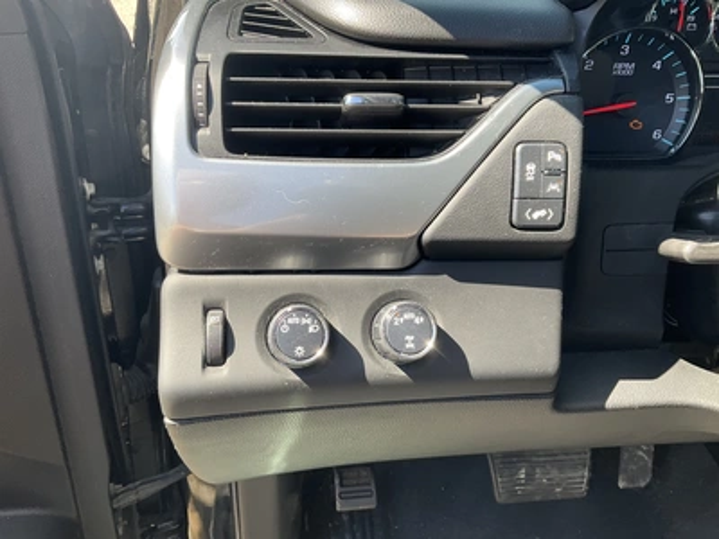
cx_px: 360
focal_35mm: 29
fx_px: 602
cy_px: 270
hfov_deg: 61.7
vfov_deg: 48.2
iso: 16
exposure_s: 1/131
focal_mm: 3
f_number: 1.8
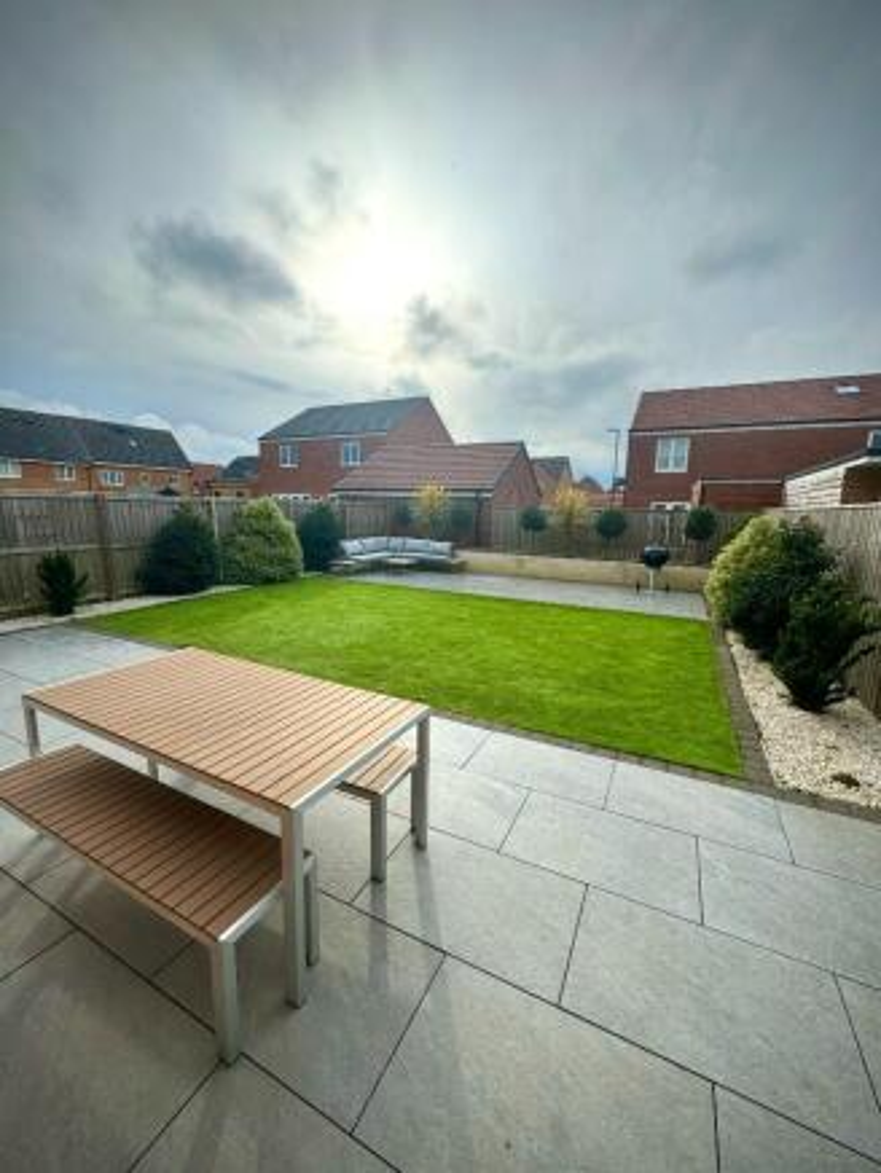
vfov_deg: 102.0
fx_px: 475
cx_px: 440
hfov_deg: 85.7
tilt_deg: -9.1
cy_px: 586
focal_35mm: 14
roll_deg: -1.7
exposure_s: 1/2028
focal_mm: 2.22
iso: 50
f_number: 2.2
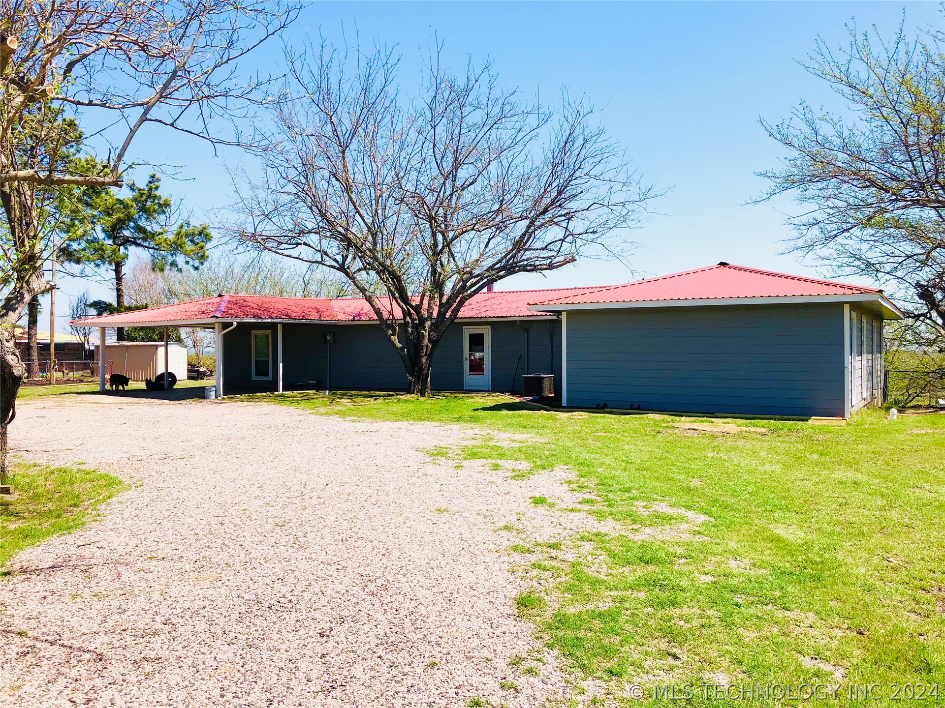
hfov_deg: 63.4
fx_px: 764
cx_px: 472
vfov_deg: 49.7
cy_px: 354
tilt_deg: +2.2
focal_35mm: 28
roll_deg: +0.3
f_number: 1.8
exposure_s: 1/1946
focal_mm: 3.99
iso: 20
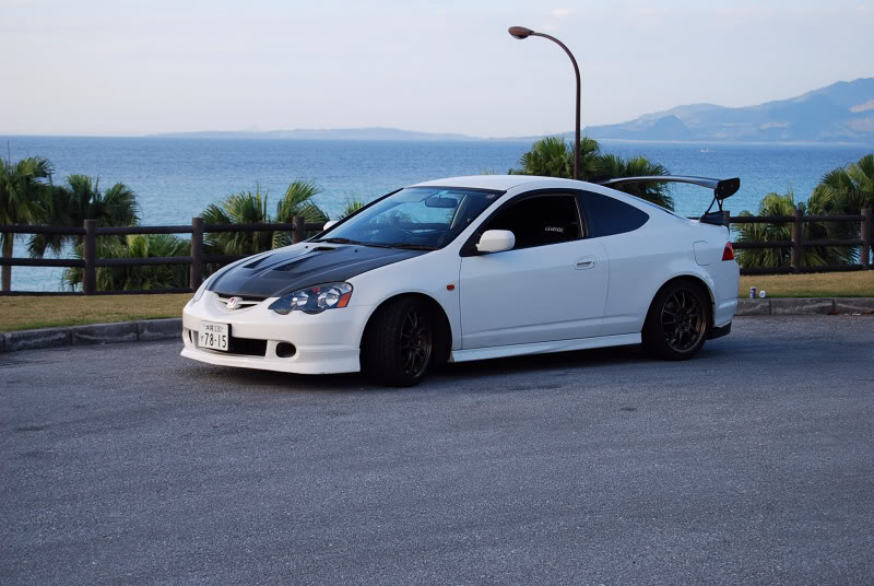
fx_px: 2006
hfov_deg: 24.6
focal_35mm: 82
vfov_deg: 16.6
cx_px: 437
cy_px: 293
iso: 125
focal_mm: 55
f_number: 5.6
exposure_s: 1/125
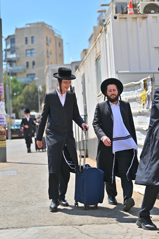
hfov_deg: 15.9
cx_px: 80
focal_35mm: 86
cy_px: 120
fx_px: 570
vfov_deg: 23.6
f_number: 2.8
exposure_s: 1/2500
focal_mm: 86
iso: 125
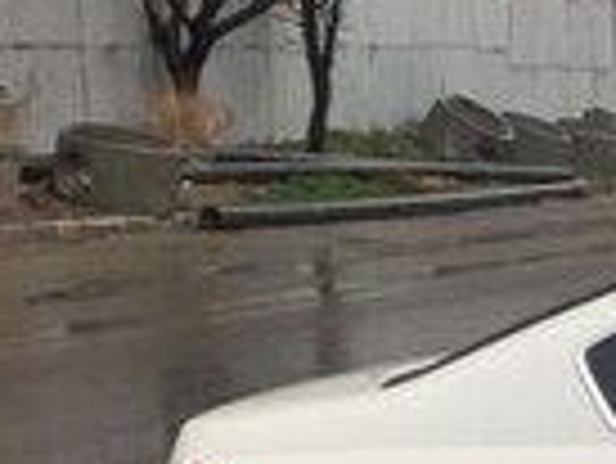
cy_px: 412
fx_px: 2494
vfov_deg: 10.6
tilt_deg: -6.4
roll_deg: -0.9
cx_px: 1470
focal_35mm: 140
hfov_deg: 11.6
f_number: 2.2
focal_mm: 4.15
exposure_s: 1/123
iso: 25
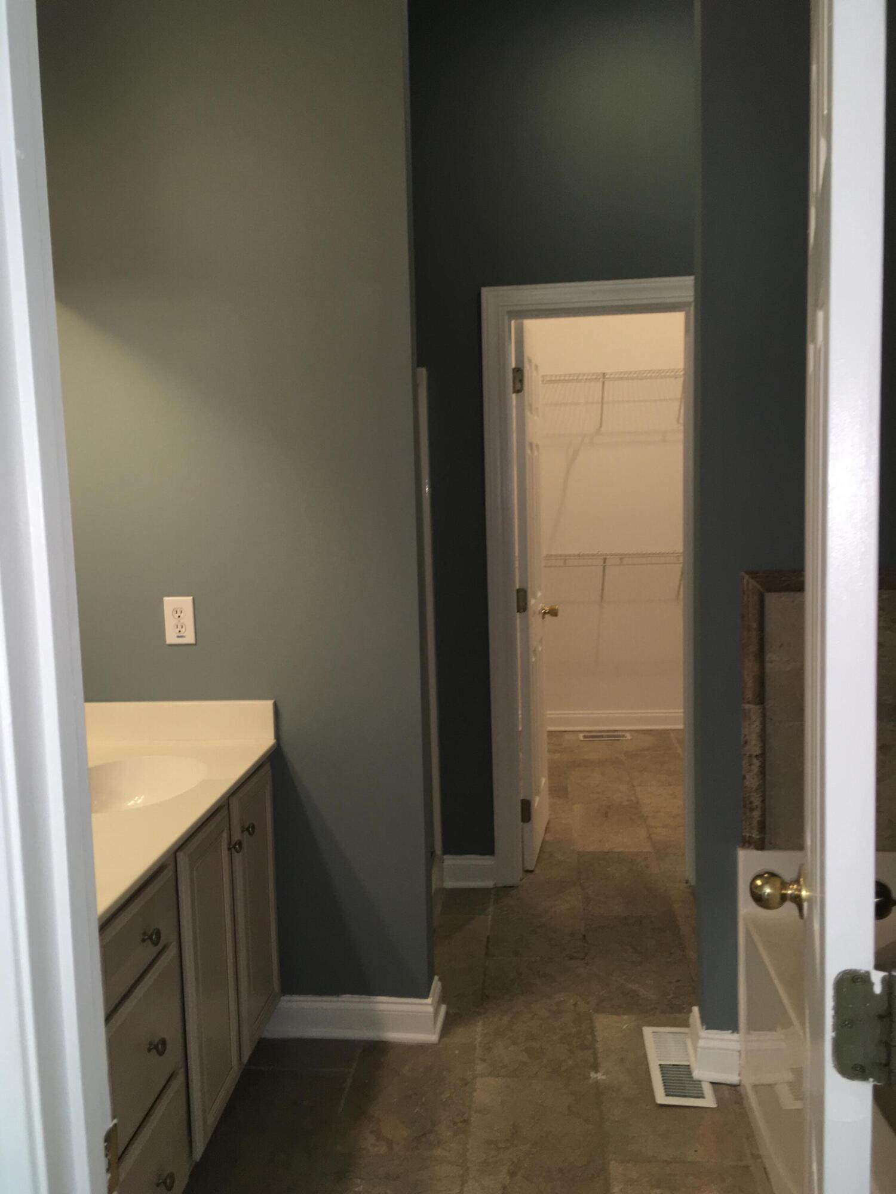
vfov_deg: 61.7
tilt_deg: -7.9
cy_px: 597
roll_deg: +1.2
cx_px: 448
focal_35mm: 29
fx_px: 1001
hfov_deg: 48.2
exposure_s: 1/30
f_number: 2.2
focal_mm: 4.15
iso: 64
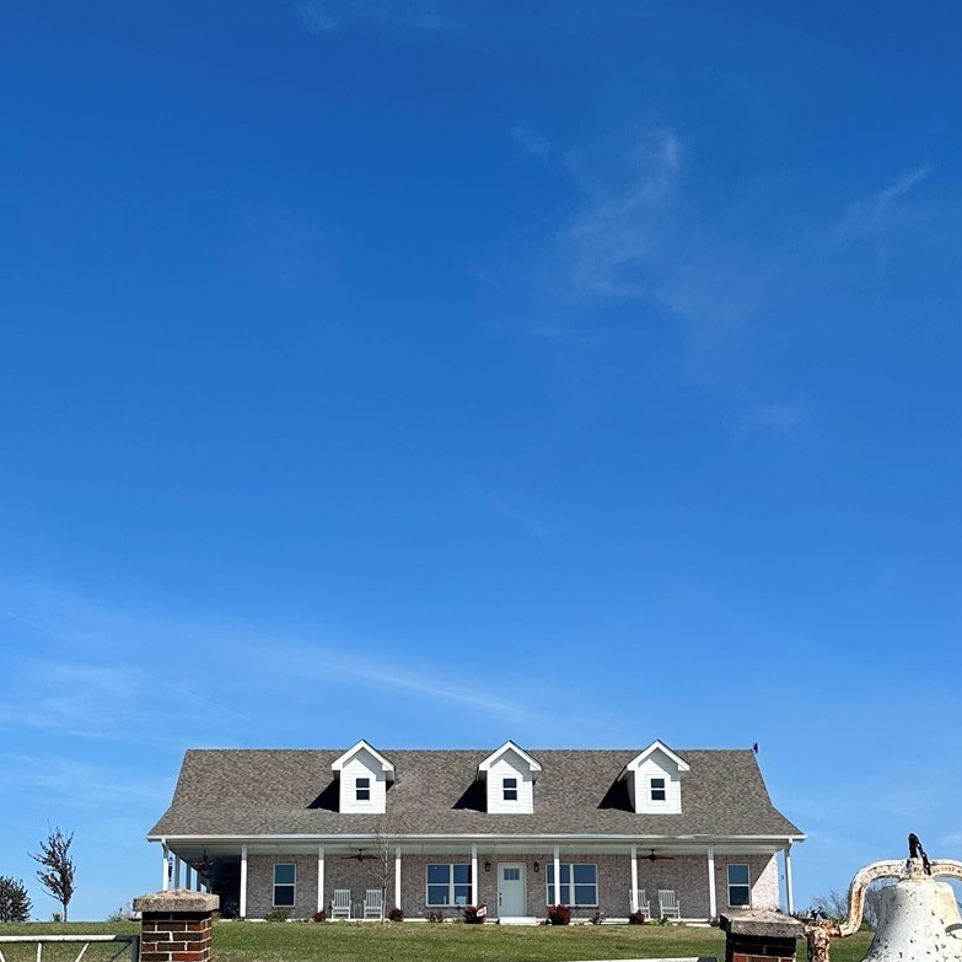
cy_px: 689
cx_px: 445
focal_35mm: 52
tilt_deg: +13.3
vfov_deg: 32.3
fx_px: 1635
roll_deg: -1.2
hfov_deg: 32.8
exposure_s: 1/5848
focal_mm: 6.86
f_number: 1.78
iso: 80
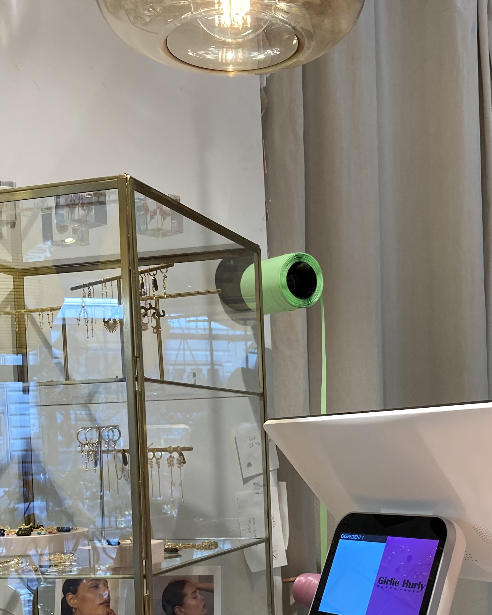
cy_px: 480
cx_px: 323
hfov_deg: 28.4
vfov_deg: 34.4
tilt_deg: -0.3
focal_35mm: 53
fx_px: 965
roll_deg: +1.5
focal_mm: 3.99
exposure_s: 1/100
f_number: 1.8
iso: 80
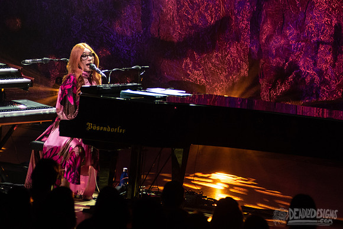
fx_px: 3489
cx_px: 200
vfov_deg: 3.8
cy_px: 41
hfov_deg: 5.6
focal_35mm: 366
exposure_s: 1/320
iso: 2000
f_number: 3.2
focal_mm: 200
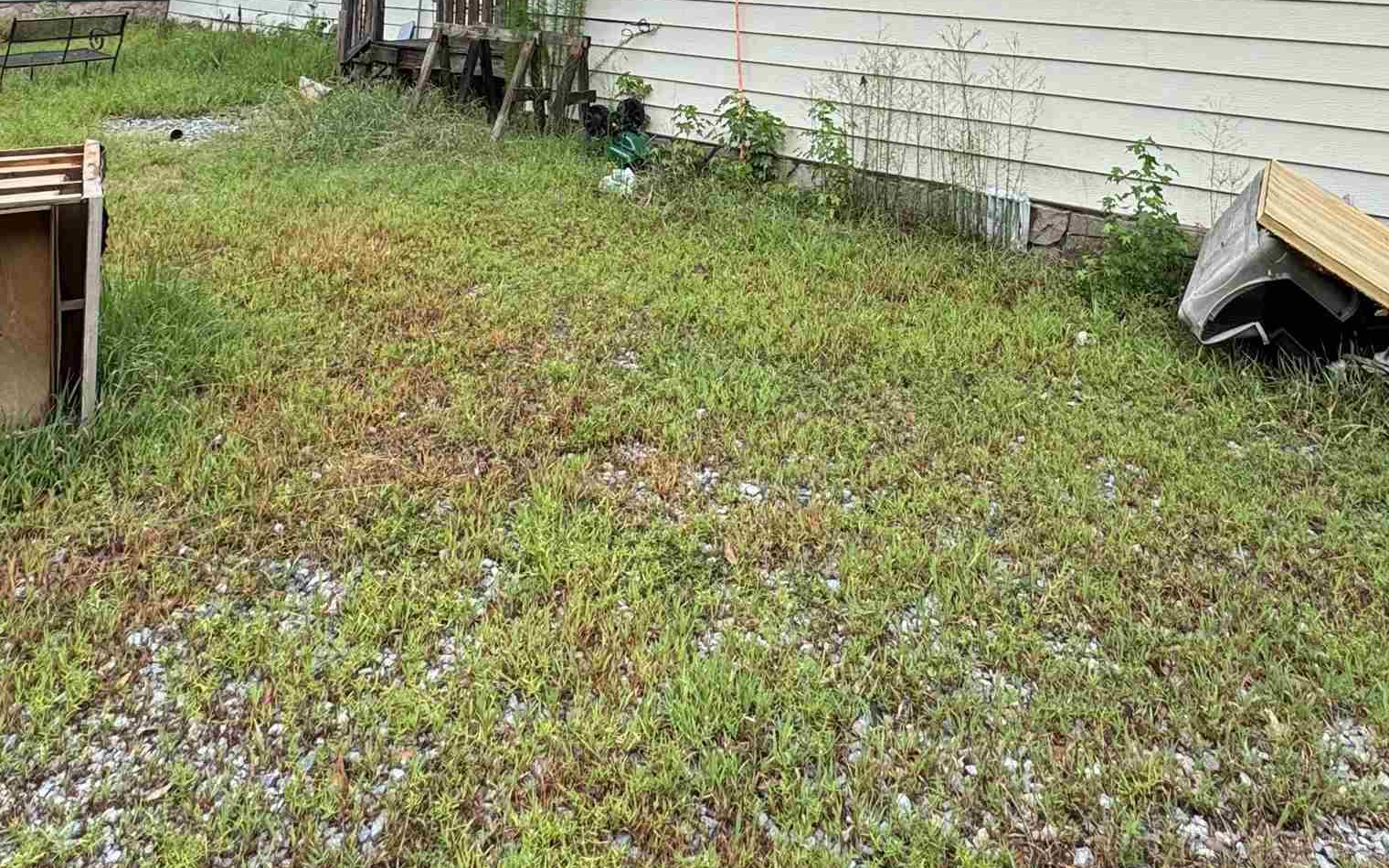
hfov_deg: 62.8
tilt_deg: +1.8
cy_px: -86
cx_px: 738
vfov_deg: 35.7
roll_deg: -2.5
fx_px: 1136
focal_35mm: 30
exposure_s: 1/467
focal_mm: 2.22
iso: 40
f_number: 2.2
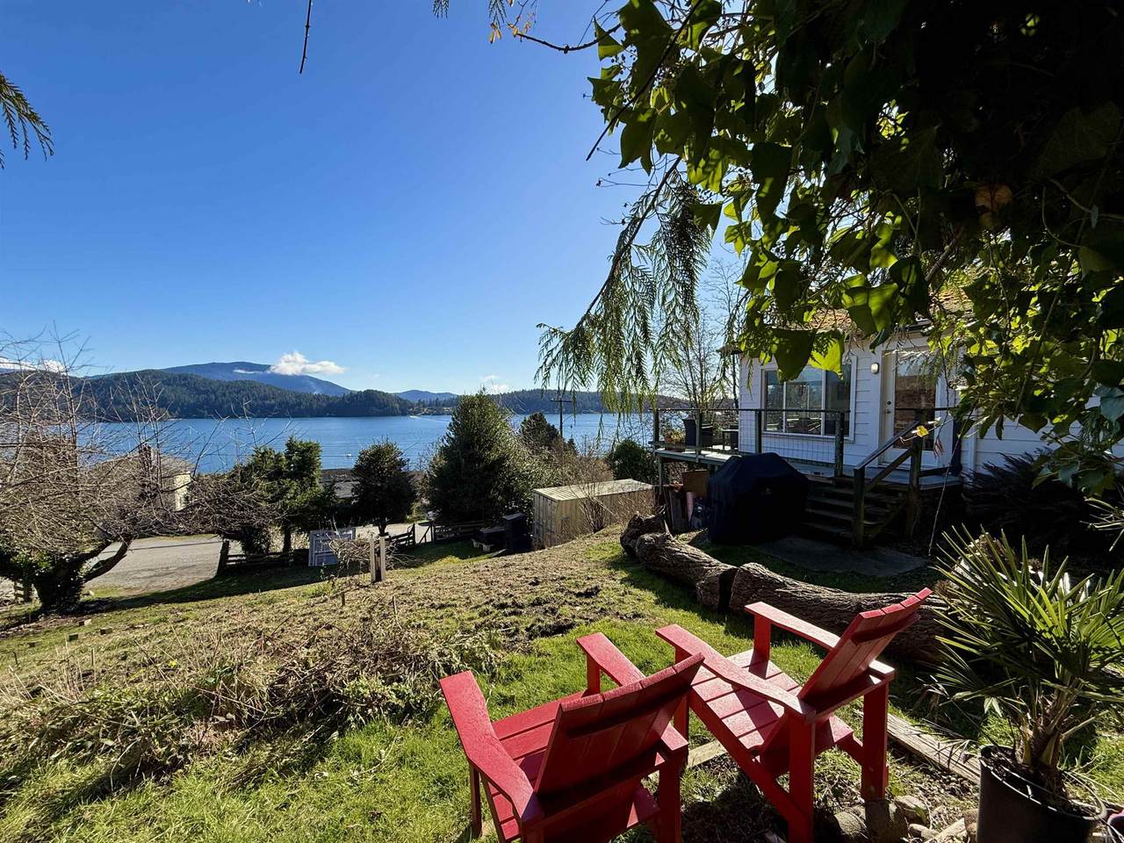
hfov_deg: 102.1
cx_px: 562
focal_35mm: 14
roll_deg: +0.8
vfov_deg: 85.7
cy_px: 422
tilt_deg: -2.3
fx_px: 455
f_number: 2.2
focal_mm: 2.22
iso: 50
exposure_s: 1/1848
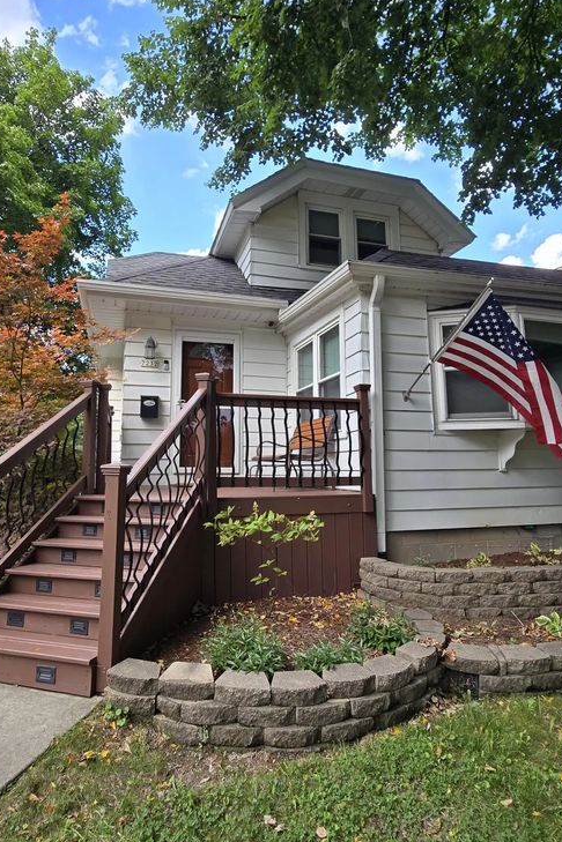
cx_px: 244
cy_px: 401
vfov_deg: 86.8
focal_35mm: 19
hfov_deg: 64.3
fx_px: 445
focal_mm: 2.2
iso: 50
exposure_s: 1/351
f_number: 2.2
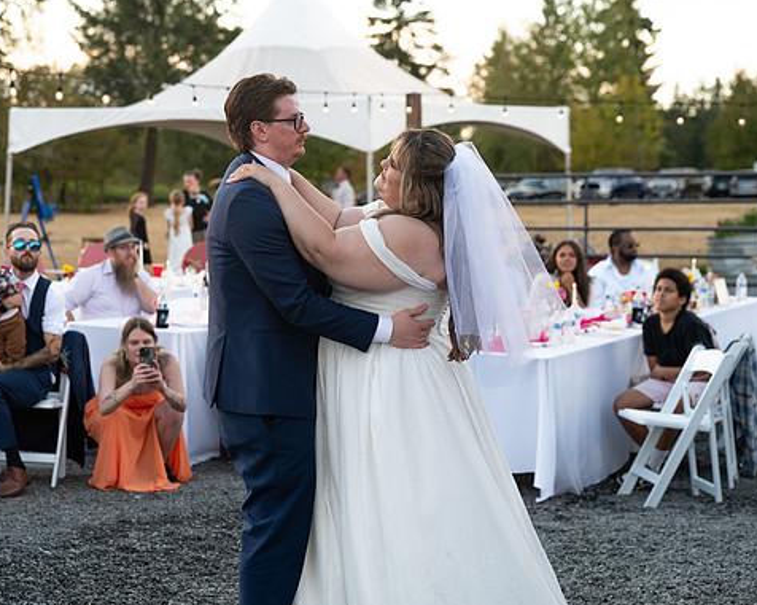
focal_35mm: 79
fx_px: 1768
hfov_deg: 24.1
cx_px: 310
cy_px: 300
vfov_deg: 19.4
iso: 1600
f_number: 4
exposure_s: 1/500
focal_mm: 69
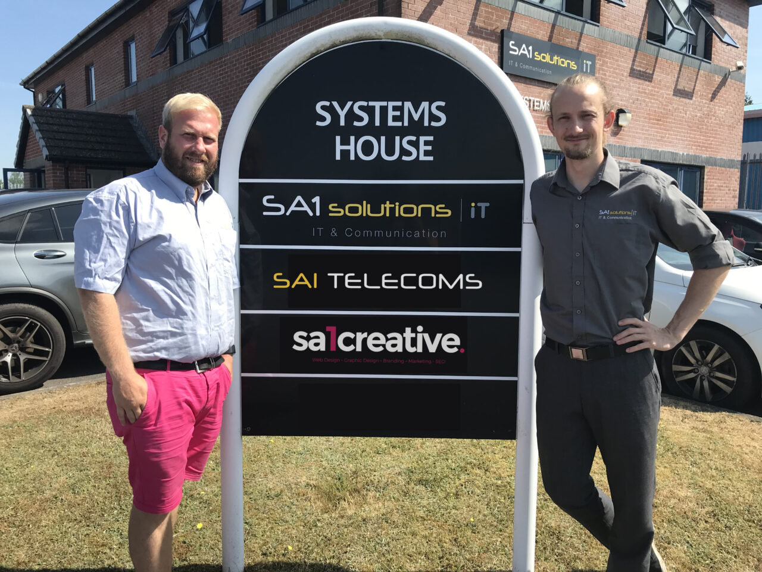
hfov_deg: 63.4
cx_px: 381
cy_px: 286
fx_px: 616
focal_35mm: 28
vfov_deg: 49.7
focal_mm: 3.99
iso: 20
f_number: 1.8
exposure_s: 1/1408
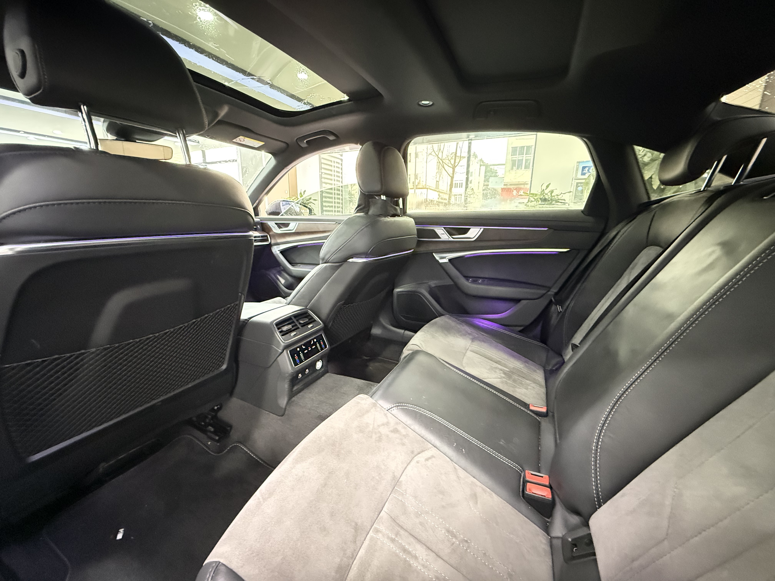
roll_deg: -0.4
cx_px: 388
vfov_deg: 85.7
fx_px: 313
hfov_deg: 102.1
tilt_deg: -13.1
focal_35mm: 14
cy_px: 290
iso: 1250
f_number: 2.2
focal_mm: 2.22
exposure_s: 1/25
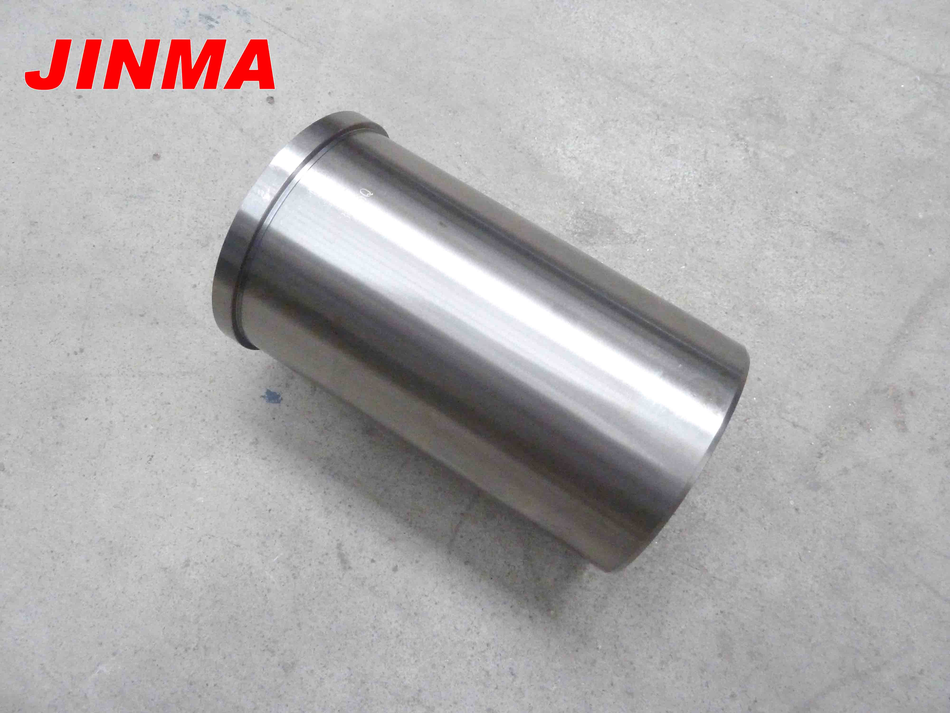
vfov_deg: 54.9
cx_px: 475
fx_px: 686
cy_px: 356
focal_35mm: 25
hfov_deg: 69.4
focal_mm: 4.1
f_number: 3.3
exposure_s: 1/30
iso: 125
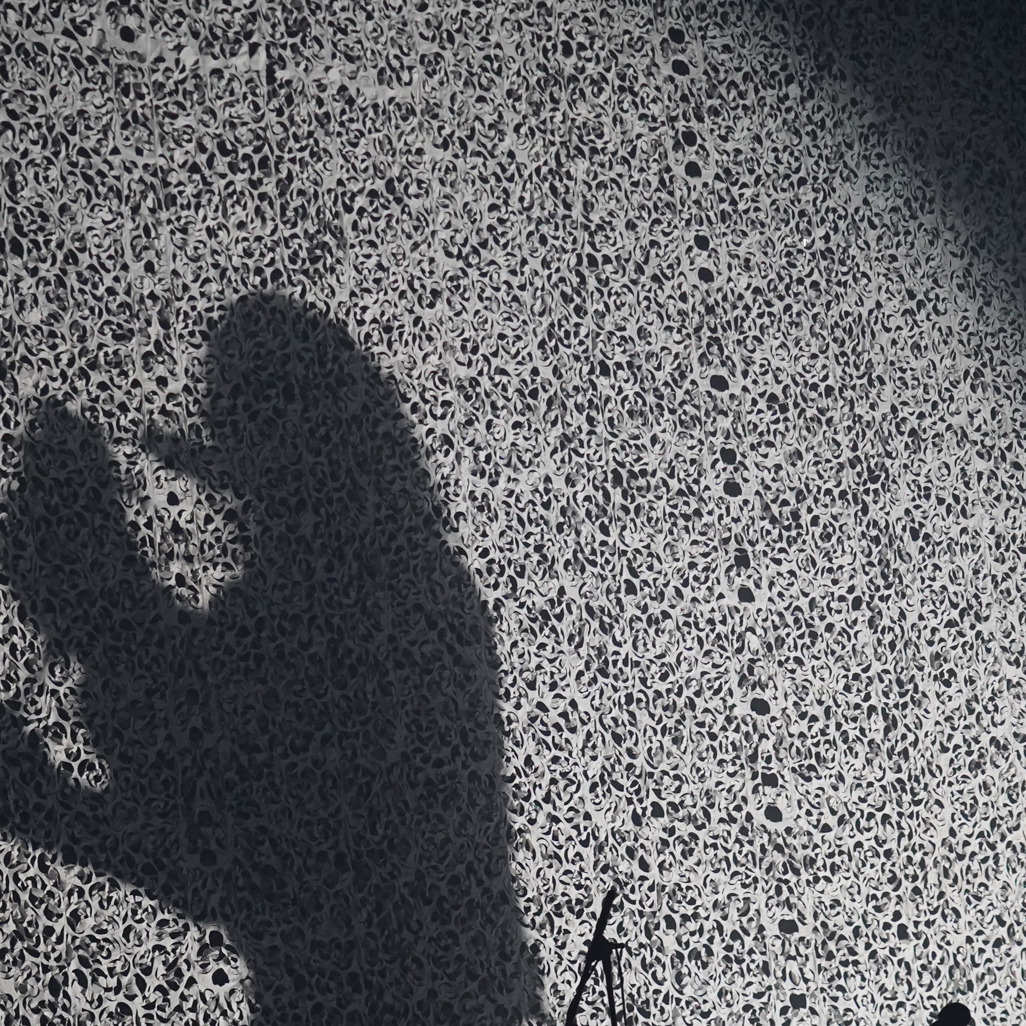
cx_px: 468
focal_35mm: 128
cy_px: 606
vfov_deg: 13.6
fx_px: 4292
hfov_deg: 13.6
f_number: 4
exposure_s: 1/160
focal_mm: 59
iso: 4000
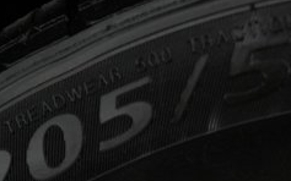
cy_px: 254
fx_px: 523
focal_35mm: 66
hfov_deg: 26.7
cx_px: 370
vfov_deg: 18.0
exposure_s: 1/60
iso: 2500
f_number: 2.8
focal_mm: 24
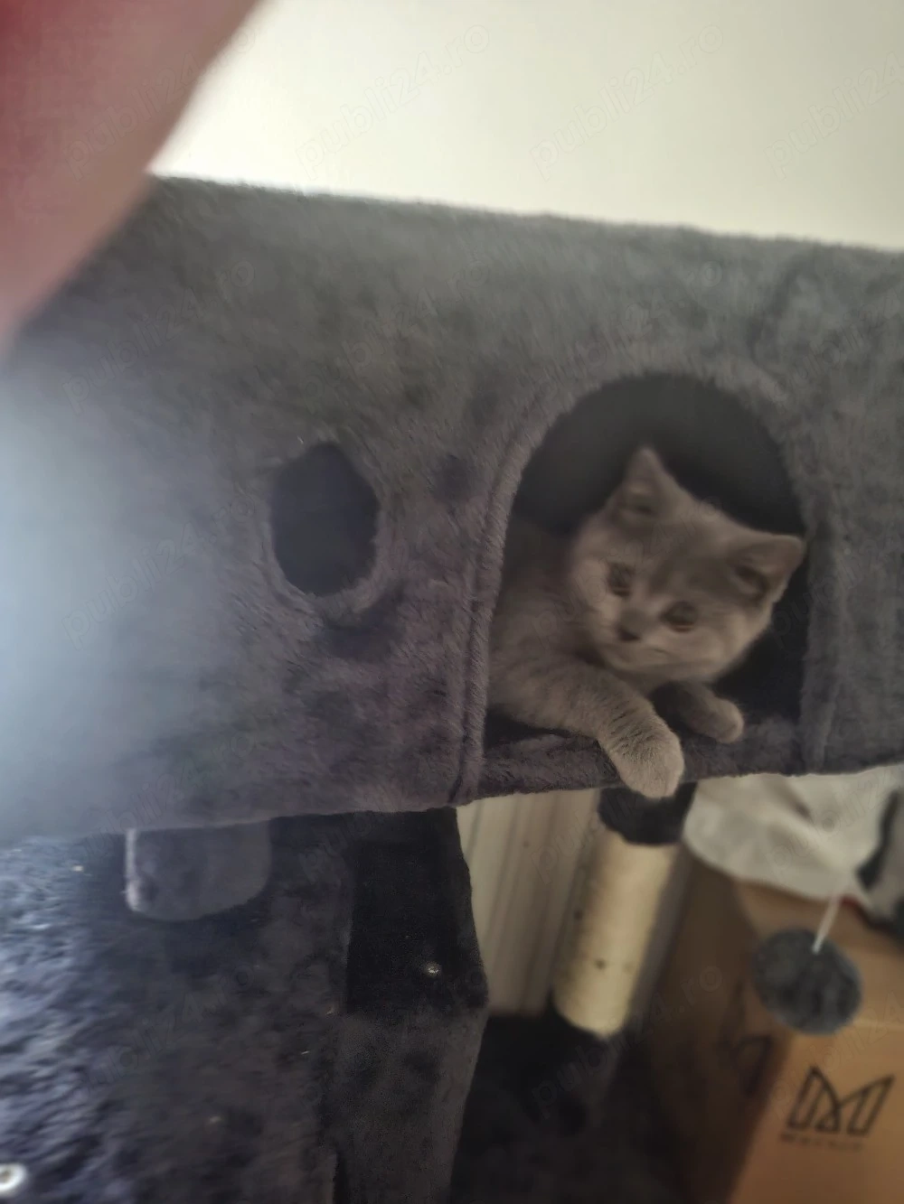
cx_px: 452
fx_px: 801
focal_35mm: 23
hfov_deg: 58.9
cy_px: 602
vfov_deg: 73.9
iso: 1250
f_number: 1.8
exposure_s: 1/20
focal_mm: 5.54
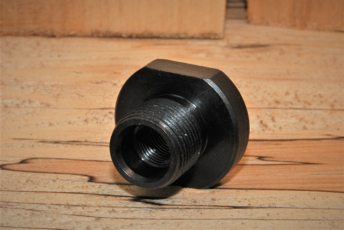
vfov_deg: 16.6
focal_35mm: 82
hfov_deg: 24.6
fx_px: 789
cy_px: 115
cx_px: 172
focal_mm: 55
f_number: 22
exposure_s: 1/60
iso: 200
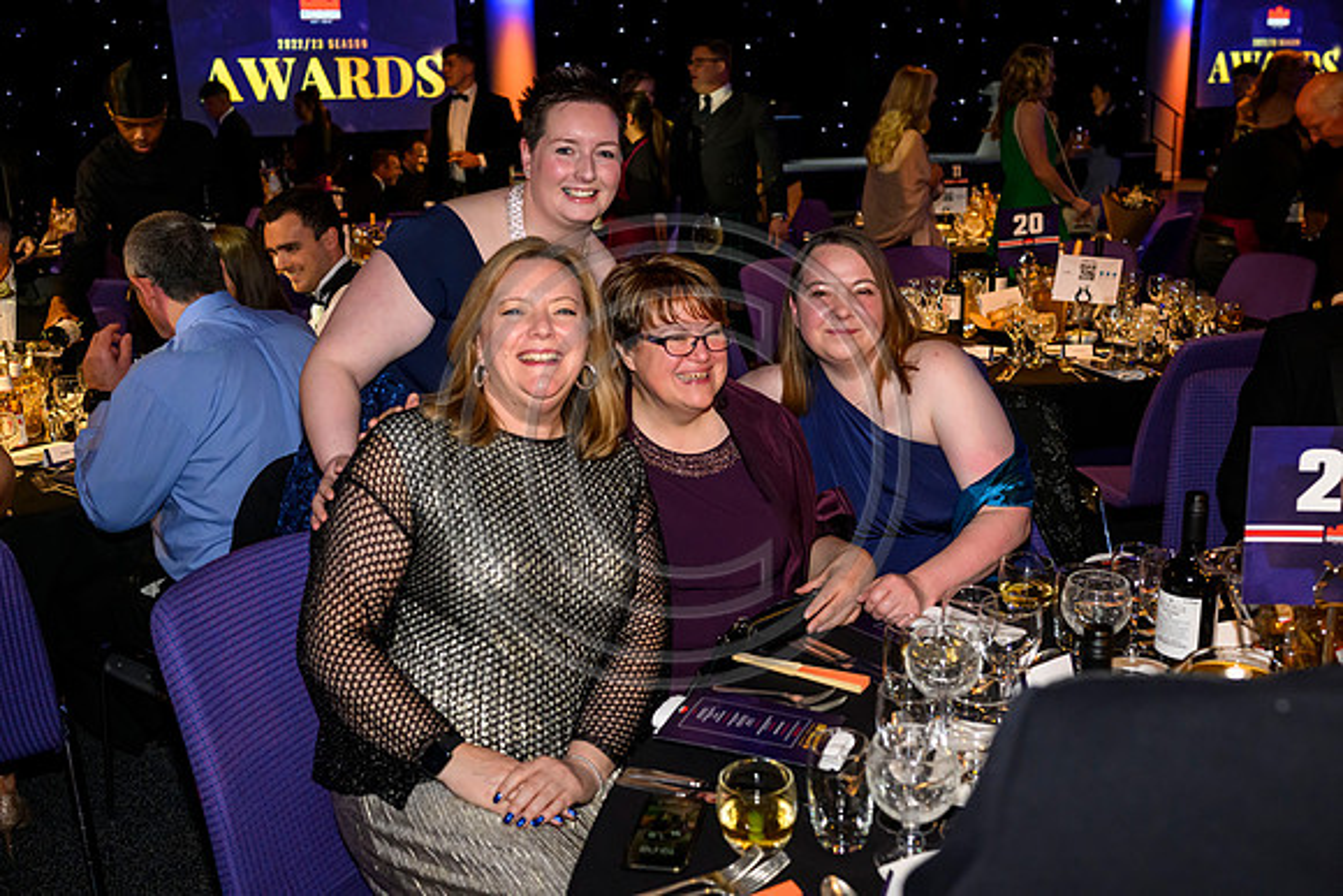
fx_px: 1306
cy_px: 448
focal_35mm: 35
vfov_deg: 37.9
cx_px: 672
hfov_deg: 54.4
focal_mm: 35
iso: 4000
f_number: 4
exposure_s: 1/160
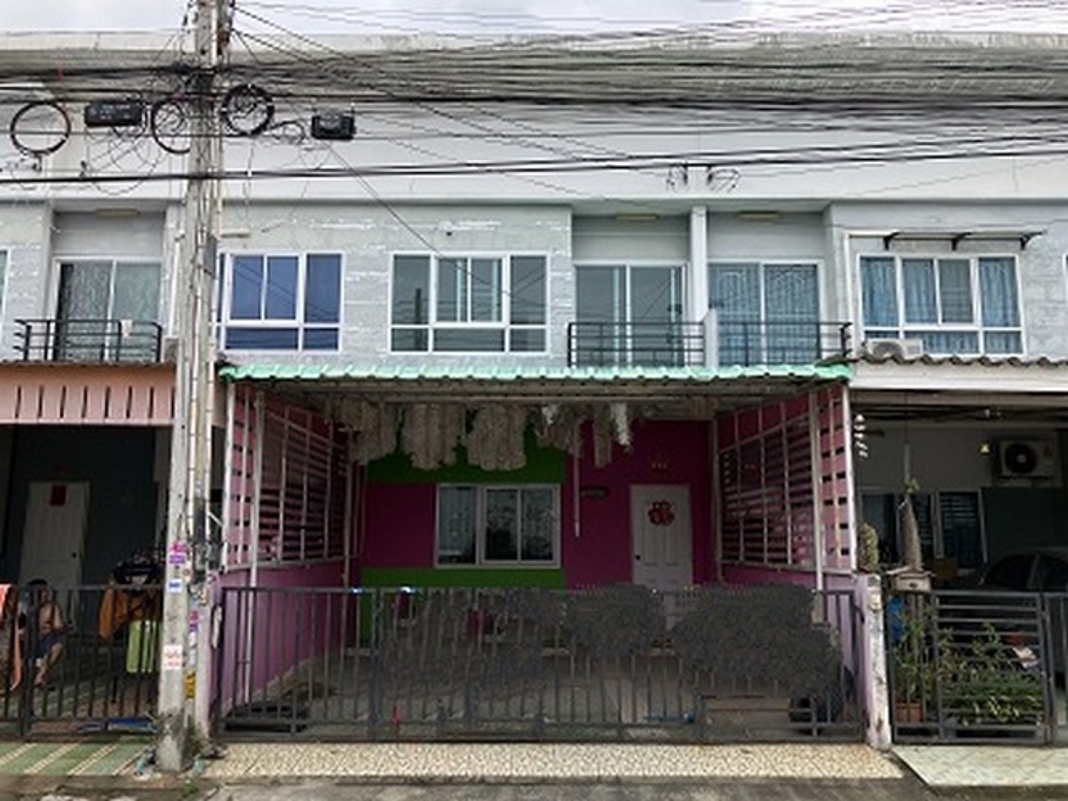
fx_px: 864
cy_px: 400
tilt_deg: +9.3
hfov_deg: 63.4
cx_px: 534
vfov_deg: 49.7
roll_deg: +0.1
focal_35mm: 28
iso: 32
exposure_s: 1/883
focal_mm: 3.99
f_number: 1.8
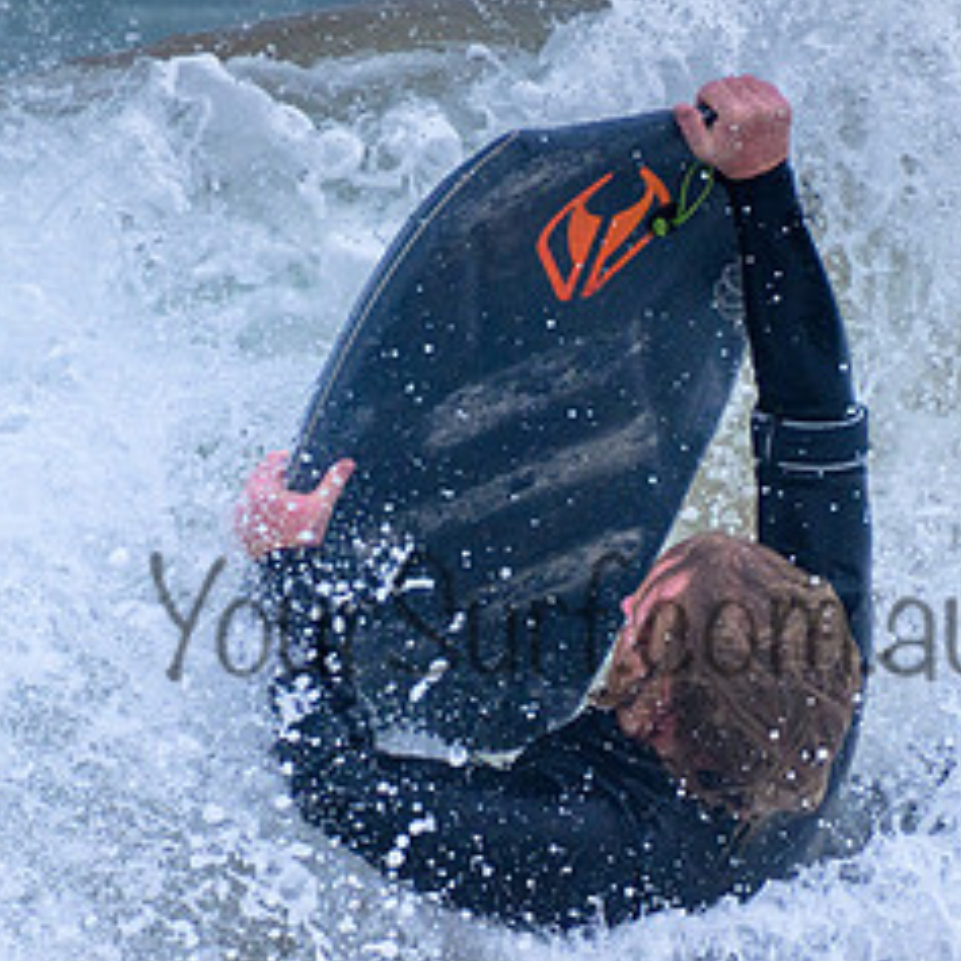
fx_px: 35963
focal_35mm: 1145
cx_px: 757
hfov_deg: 1.5
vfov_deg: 1.5
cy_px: 699
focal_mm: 400
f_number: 5.6
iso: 640
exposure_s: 1/2000
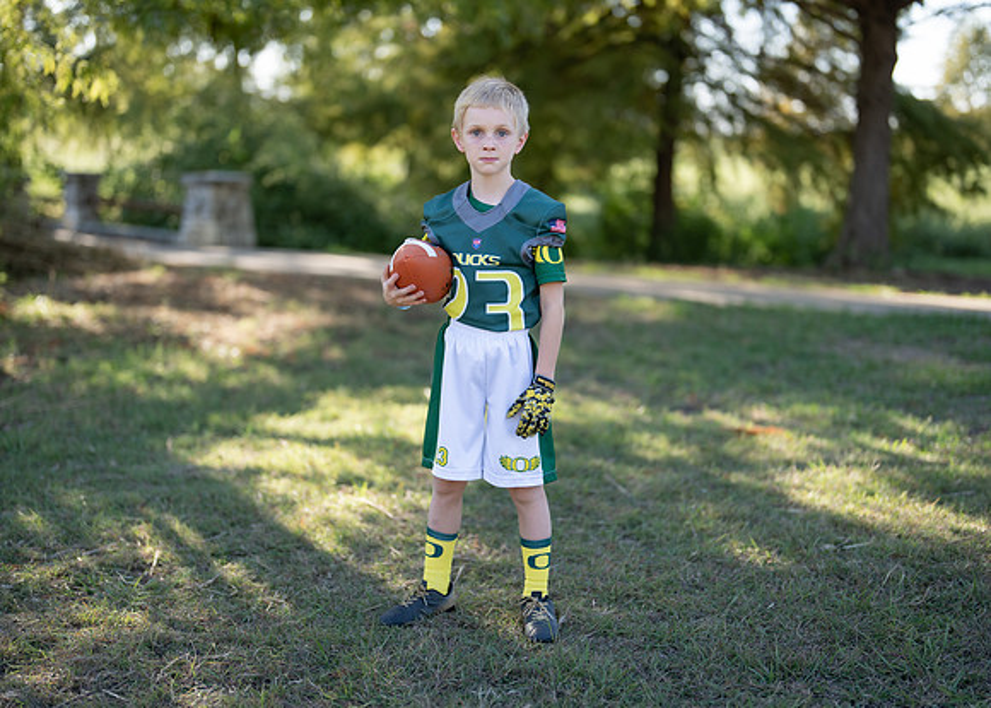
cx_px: 496
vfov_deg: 27.0
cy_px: 354
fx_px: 1474
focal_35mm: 52
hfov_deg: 37.2
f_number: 1.2
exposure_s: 1/1250
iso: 100
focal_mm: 50
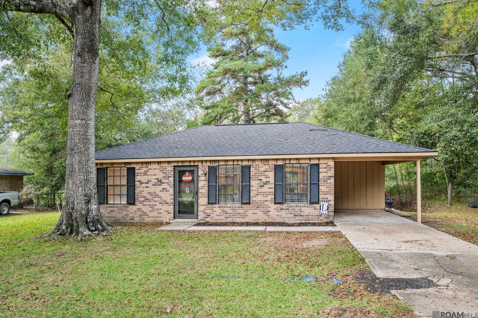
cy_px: 159
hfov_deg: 71.6
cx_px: 239
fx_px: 332
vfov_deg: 51.2
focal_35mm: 25
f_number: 8
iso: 1000
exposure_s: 1/160
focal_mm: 25
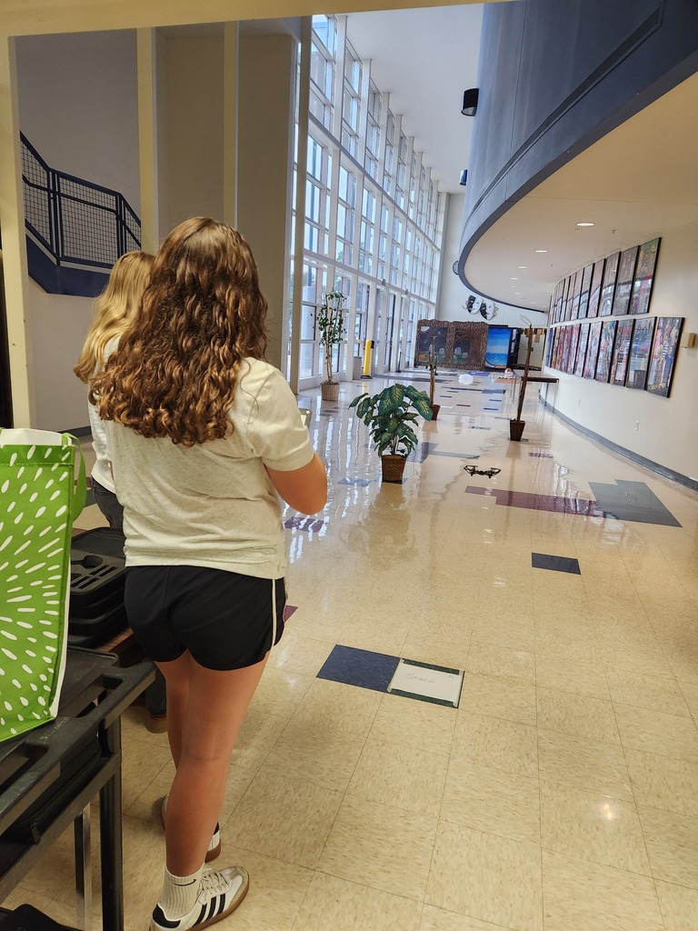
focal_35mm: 23
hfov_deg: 58.9
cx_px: 349
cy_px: 466
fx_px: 618
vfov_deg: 73.9
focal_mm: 5.4
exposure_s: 1/120
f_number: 1.8
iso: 250
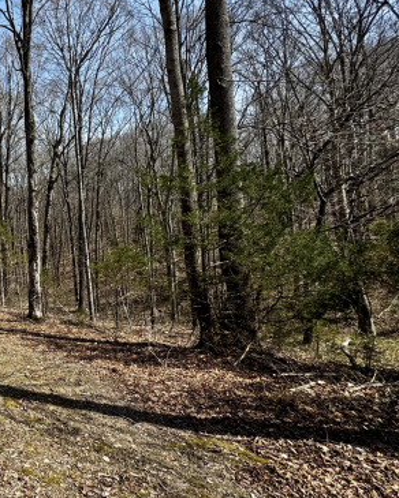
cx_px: -40
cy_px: 195
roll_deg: +3.2
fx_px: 369
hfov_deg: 43.7
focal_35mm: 25
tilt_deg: +2.3
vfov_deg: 67.3
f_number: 2.2
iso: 50
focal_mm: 2.22
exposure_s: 1/1160
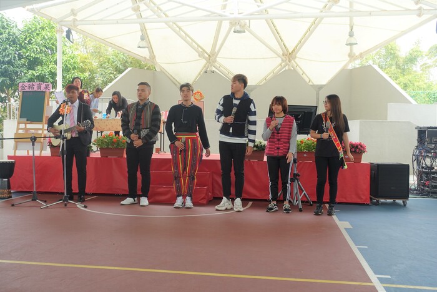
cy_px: 146
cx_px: 218
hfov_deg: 54.4
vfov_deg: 37.9
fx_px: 425
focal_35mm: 35
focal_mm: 12.99
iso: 125
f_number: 5
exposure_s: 1/80
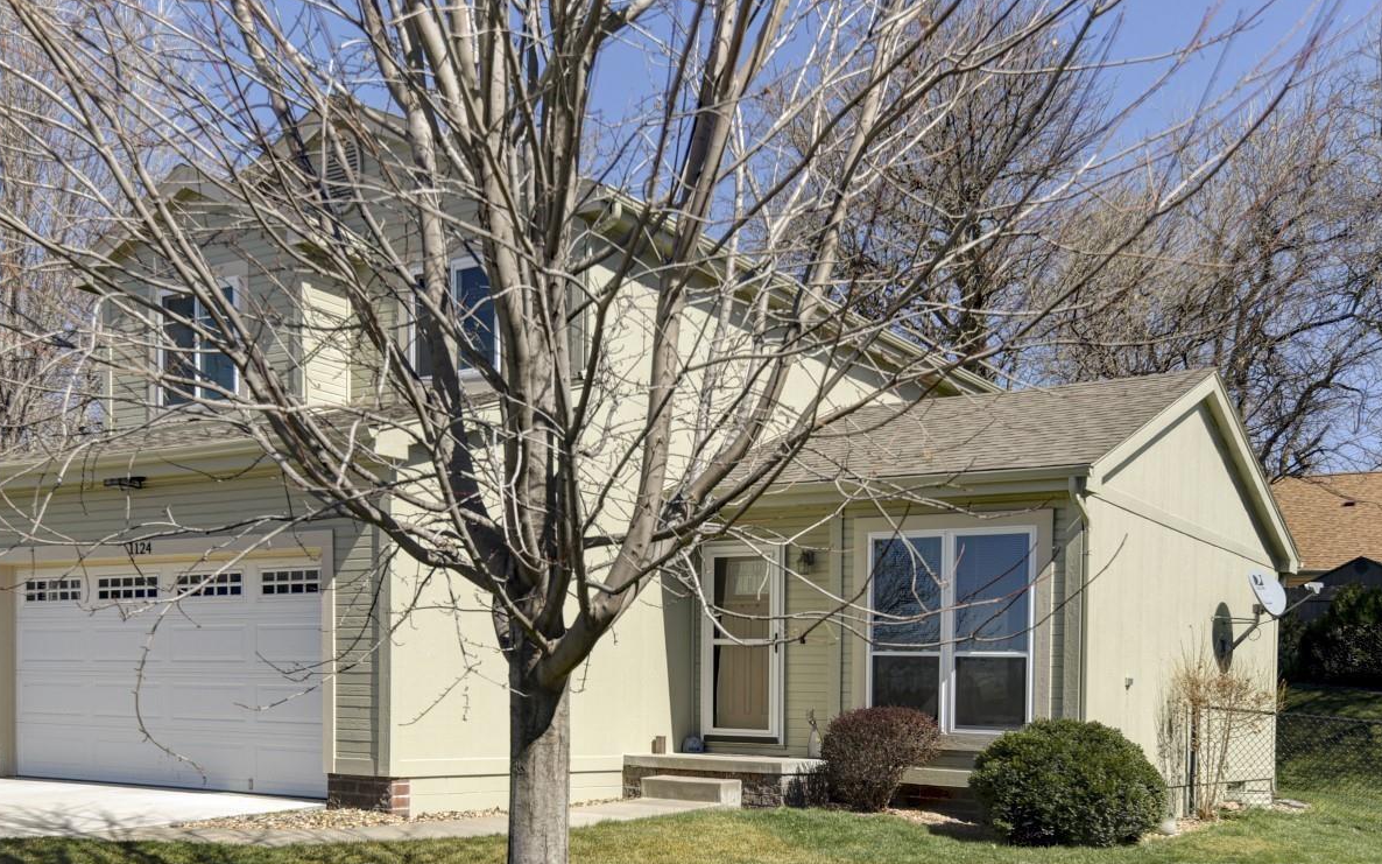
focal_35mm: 33
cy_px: 619
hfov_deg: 57.8
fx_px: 1243
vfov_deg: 37.6
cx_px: 565
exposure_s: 1/1250
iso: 400
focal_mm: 24
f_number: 8
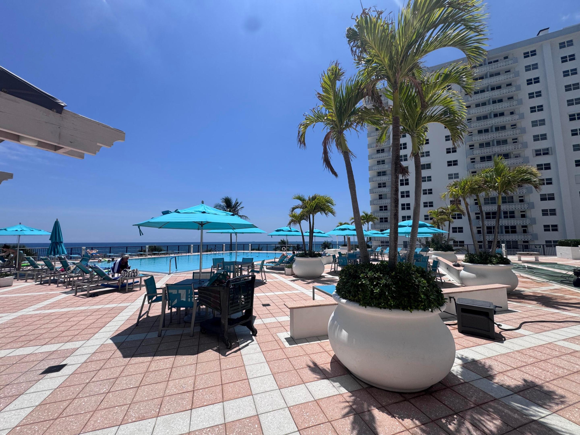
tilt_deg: +5.5
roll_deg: +0.7
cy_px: 218
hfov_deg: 102.1
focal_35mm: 14
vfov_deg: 85.7
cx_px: 290
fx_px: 235
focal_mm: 2.22
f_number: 2.2
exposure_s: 1/3906
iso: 50
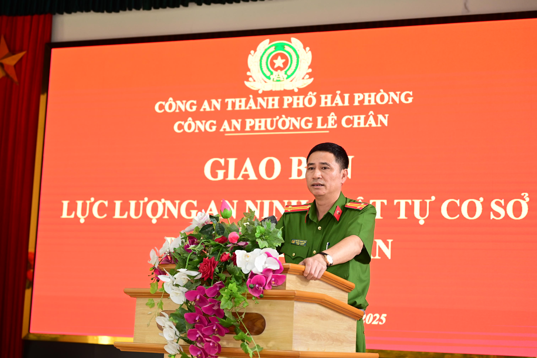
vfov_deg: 22.3
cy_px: 179
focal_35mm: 61
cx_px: 268
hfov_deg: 32.9
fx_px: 910
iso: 1600
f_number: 4
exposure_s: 1/100
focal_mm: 61
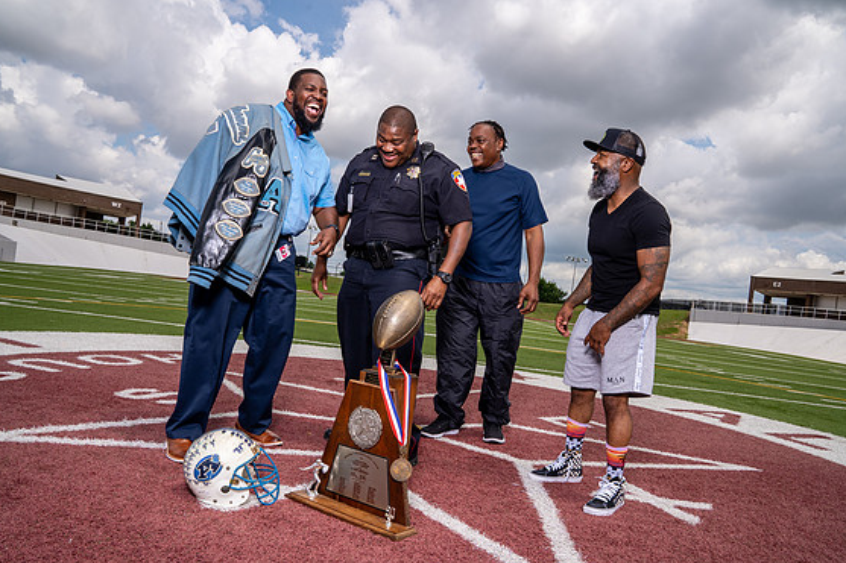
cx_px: 430
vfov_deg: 51.2
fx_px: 587
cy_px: 292
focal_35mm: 25
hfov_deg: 71.5
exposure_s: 1/200
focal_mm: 24
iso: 125
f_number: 11
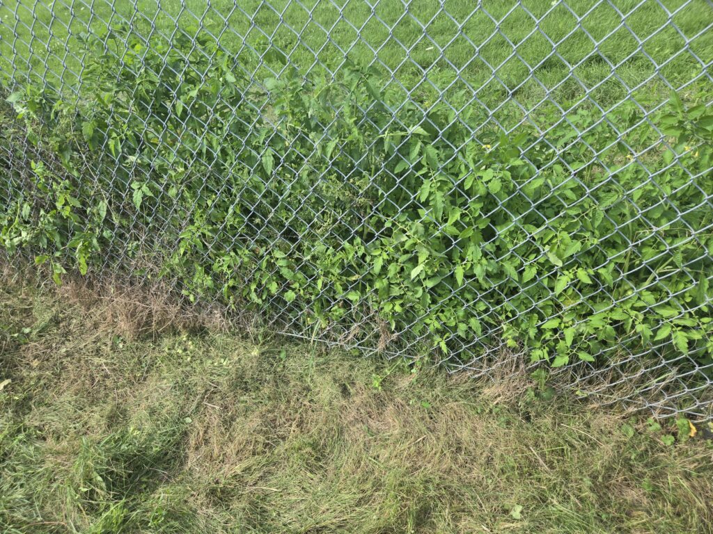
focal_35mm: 23
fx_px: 474
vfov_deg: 58.9
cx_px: 356
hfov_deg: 73.9
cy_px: 267
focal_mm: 5.4
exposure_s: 1/432
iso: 25
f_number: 1.8
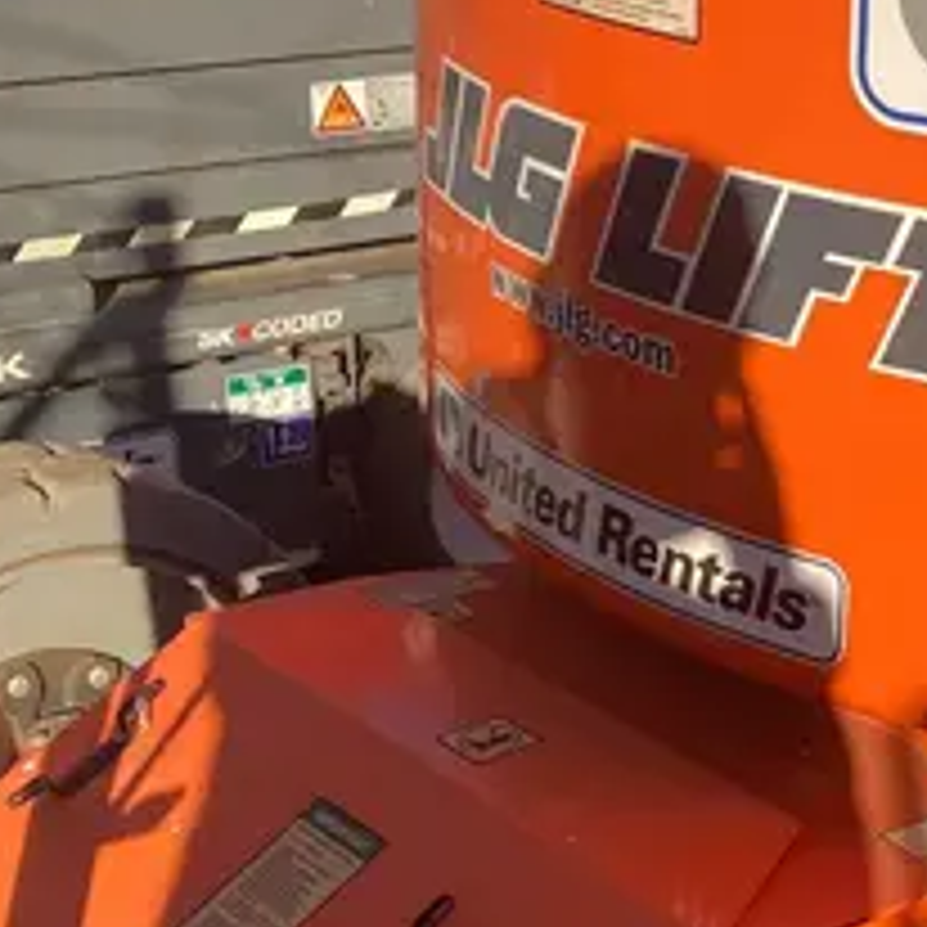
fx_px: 2666
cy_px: 497
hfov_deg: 18.8
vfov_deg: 19.7
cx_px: 1080
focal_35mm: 88
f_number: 1.8
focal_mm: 3.99
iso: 20
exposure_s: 1/1350
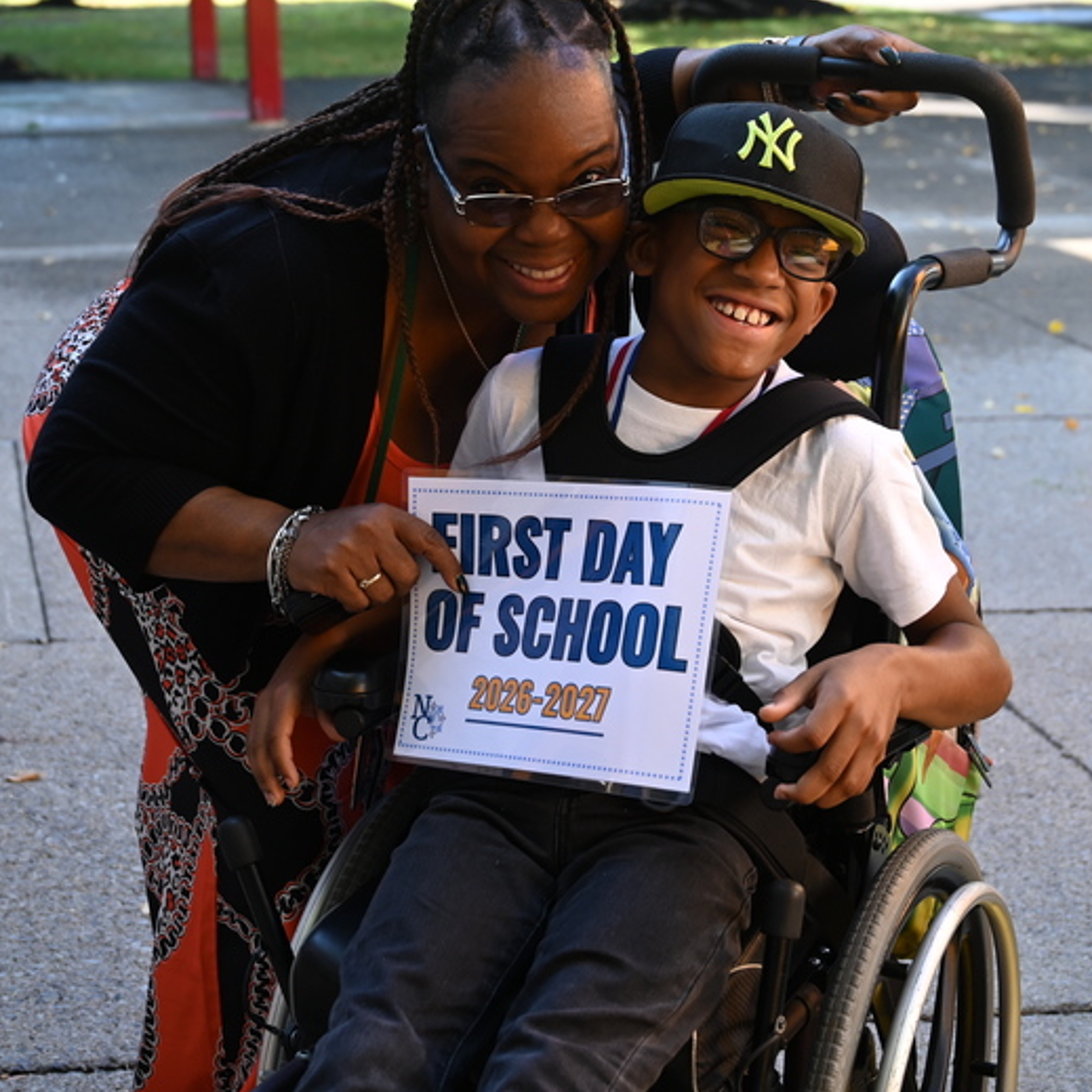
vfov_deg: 25.6
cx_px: 568
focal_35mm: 67
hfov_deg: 25.7
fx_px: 2391
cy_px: 411
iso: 280
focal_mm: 40
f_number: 4
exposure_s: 1/250
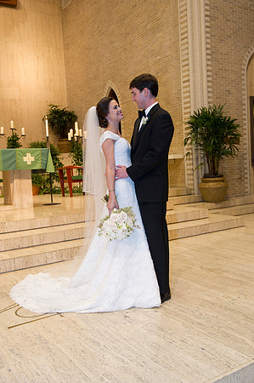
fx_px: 371
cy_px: 192
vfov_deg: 54.5
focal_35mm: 35
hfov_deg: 37.8
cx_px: 127
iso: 1600
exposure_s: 1/60
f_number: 5
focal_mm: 35
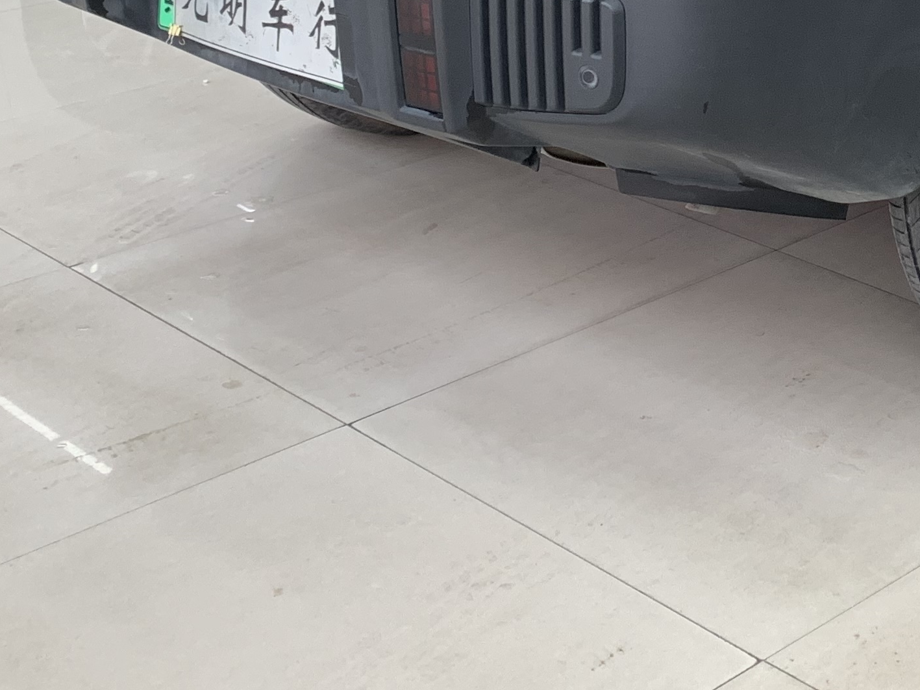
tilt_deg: -8.3
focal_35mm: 74
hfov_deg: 25.1
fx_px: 1966
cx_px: 906
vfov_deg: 18.5
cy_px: -198
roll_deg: -0.8
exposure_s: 1/121
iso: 100
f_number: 1.8
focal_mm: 4.25
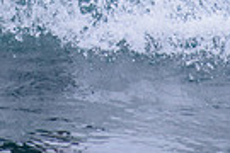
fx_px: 16789
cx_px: 13
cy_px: -167
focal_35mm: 2628
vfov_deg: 0.5
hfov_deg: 0.8
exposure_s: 1/2000
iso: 280
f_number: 5.6
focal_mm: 500
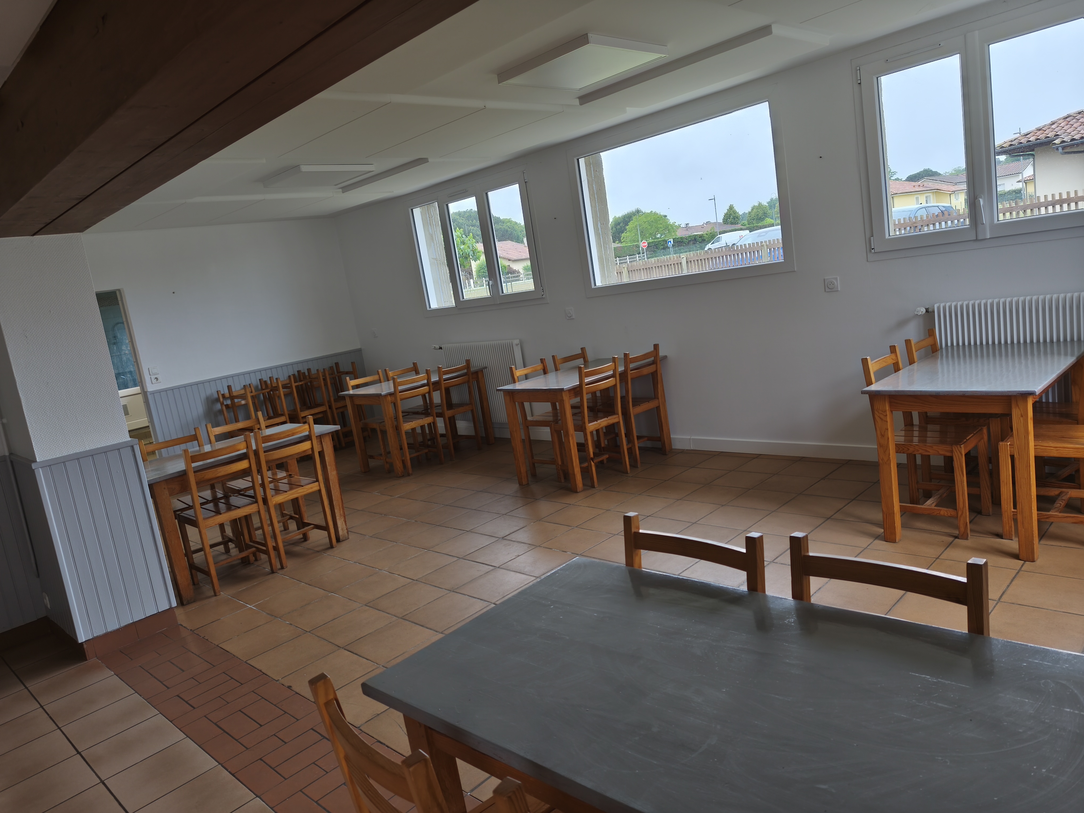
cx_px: 542
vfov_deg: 58.9
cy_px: 406
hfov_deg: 73.9
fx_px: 720
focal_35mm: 23
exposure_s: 1/99.9
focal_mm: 6.18
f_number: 1.65
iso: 320
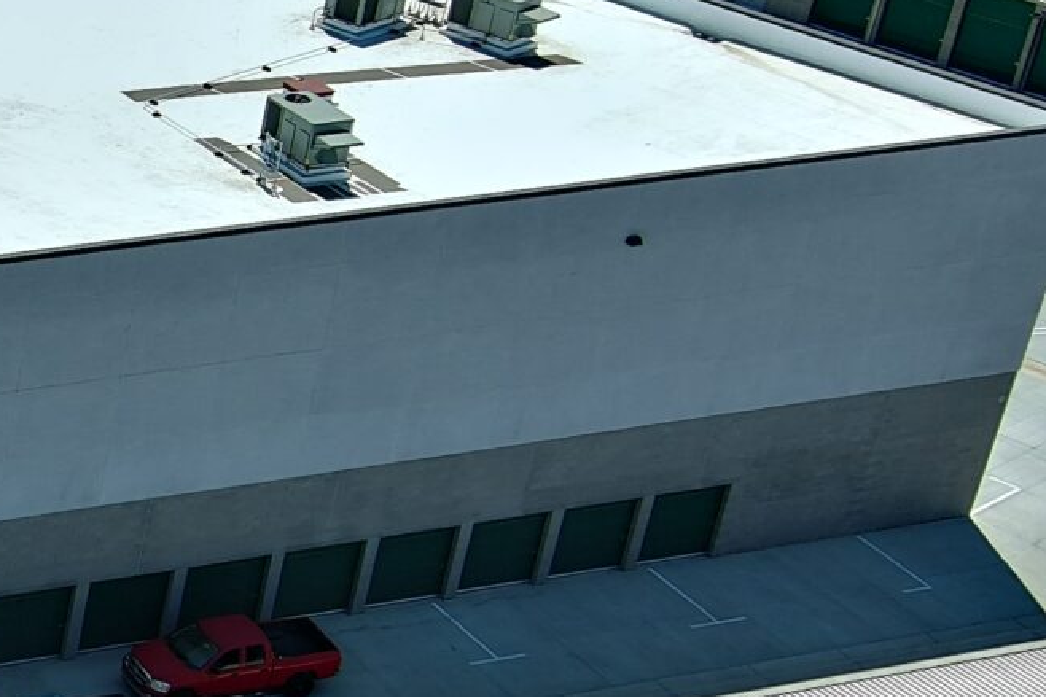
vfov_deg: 12.1
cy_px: 534
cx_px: -812
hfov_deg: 15.6
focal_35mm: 113
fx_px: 3283
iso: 100
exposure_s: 1/503
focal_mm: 10.57
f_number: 2.8
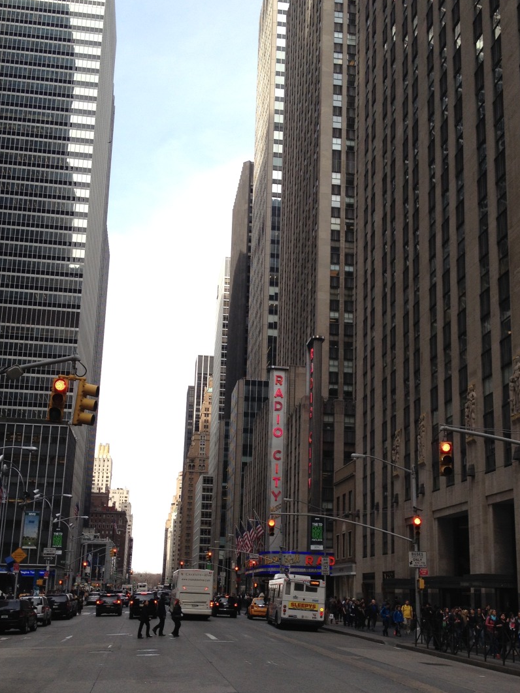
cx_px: 272
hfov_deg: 32.2
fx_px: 902
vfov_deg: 41.9
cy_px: 405
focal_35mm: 45
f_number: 2.4
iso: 50
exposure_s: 1/613
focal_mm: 4.28
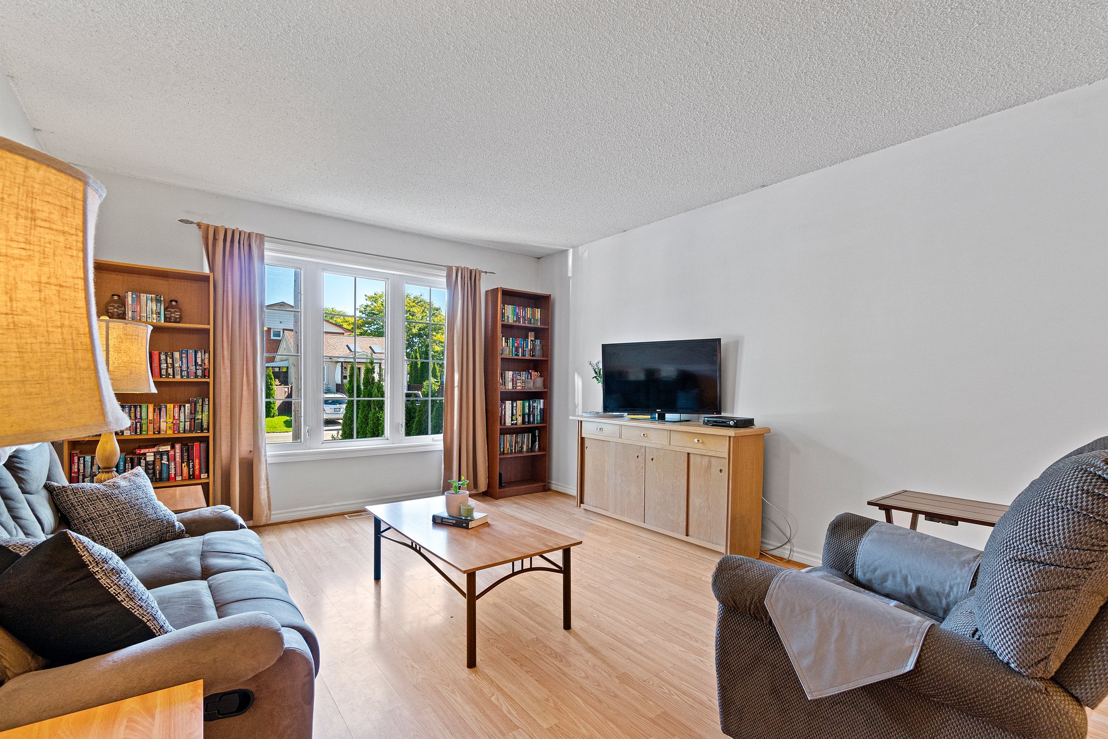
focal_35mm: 15
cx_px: 554
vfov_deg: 77.3
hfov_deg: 100.4
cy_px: 370
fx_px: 462
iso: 640
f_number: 6.3
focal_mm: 10
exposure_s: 1/6
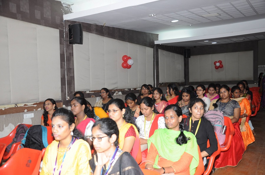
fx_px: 265
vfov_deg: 36.8
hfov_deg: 53.2
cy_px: 88
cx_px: 132
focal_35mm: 36
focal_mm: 24
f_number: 4.5
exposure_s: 1/125
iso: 400
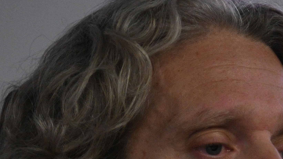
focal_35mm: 295
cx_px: 317
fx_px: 2213
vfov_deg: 4.1
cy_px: 352
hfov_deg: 7.3
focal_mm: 56
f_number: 2.8
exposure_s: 1/60
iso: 1600
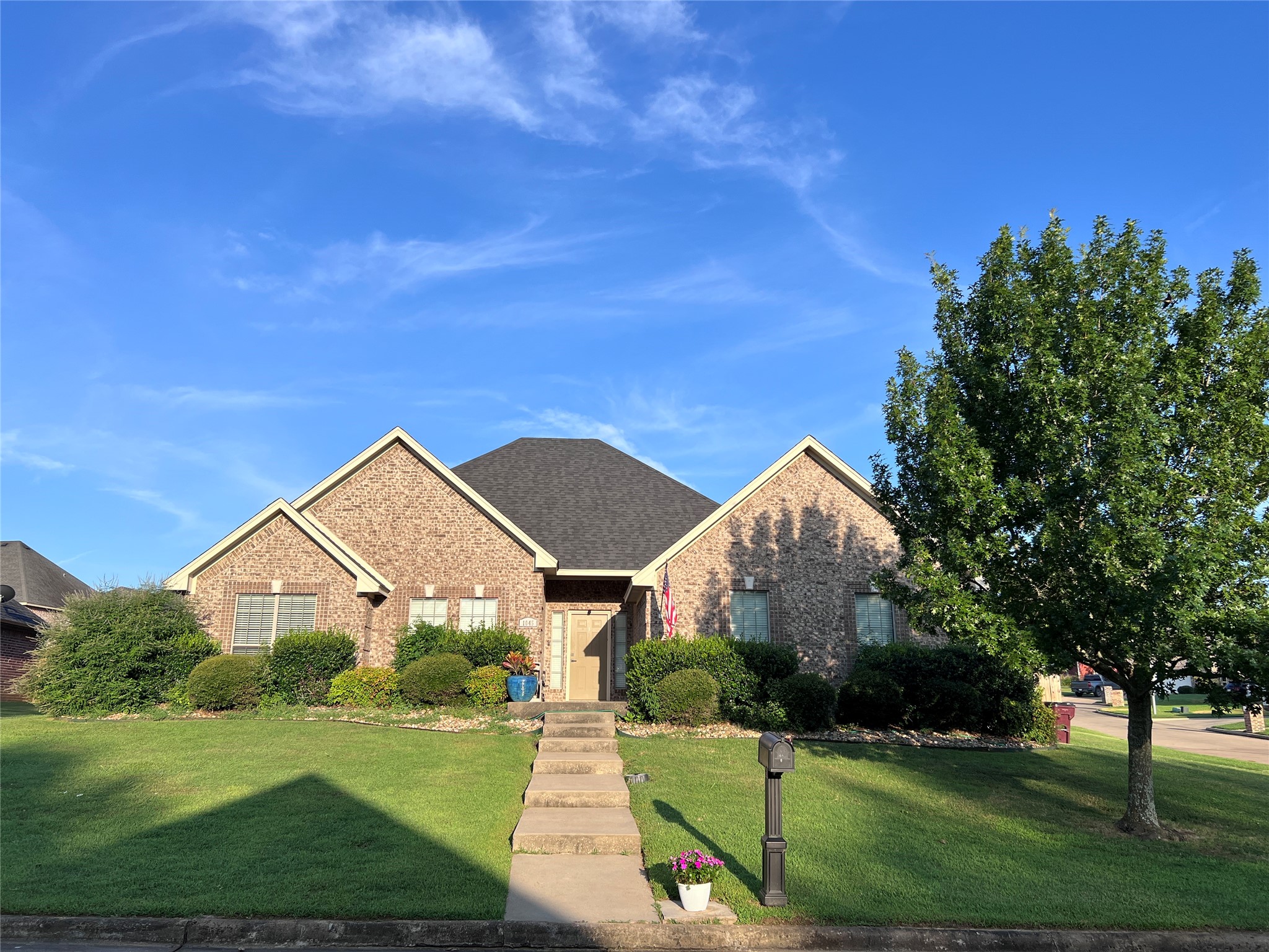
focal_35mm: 26
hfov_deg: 67.3
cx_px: 634
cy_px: 476
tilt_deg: +15.2
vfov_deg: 53.1
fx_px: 953
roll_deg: -0.2
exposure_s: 1/2762
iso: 50
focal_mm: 5.7
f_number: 1.5
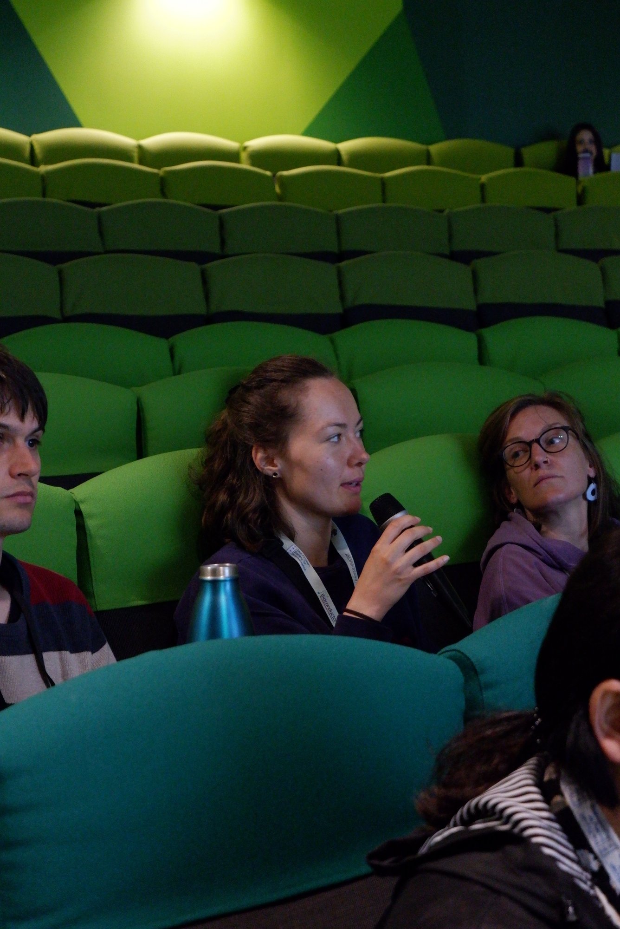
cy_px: 464
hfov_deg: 20.0
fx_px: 1754
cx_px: 310
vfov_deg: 29.6
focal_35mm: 68
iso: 6400
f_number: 5.6
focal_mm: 45
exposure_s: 1/80
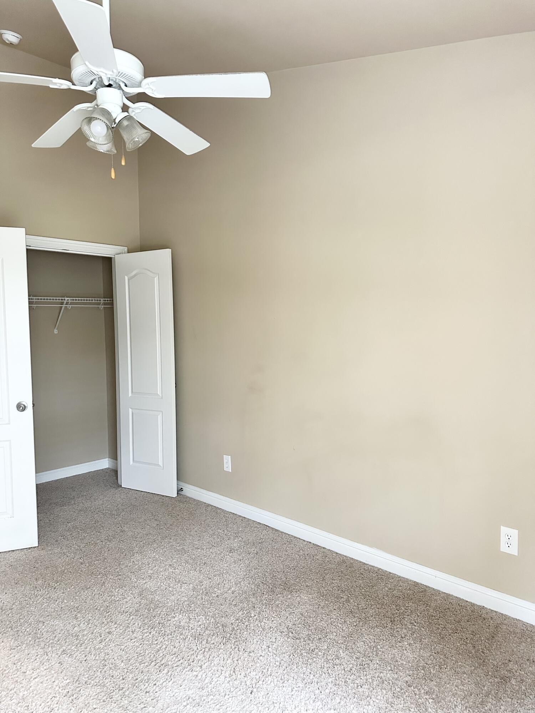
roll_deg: +0.6
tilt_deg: -2.0
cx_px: 268
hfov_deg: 56.8
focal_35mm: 24
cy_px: 356
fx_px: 495
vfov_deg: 71.6
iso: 640
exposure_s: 1/60
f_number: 1.78
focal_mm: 6.86
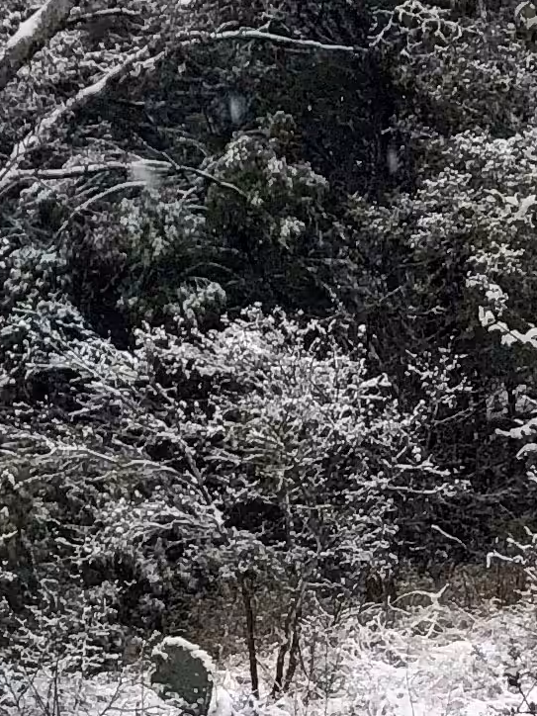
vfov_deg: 12.7
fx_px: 3227
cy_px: 281
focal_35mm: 156
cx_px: -640
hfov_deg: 8.8
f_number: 1.8
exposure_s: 1/500
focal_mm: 3.99
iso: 20
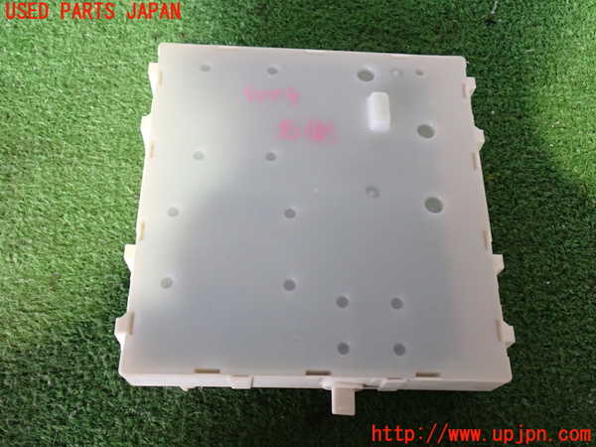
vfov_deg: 37.7
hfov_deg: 49.0
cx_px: 298
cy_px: 224
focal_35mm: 38
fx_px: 654
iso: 800
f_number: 2.7
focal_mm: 6.83
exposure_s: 1/30
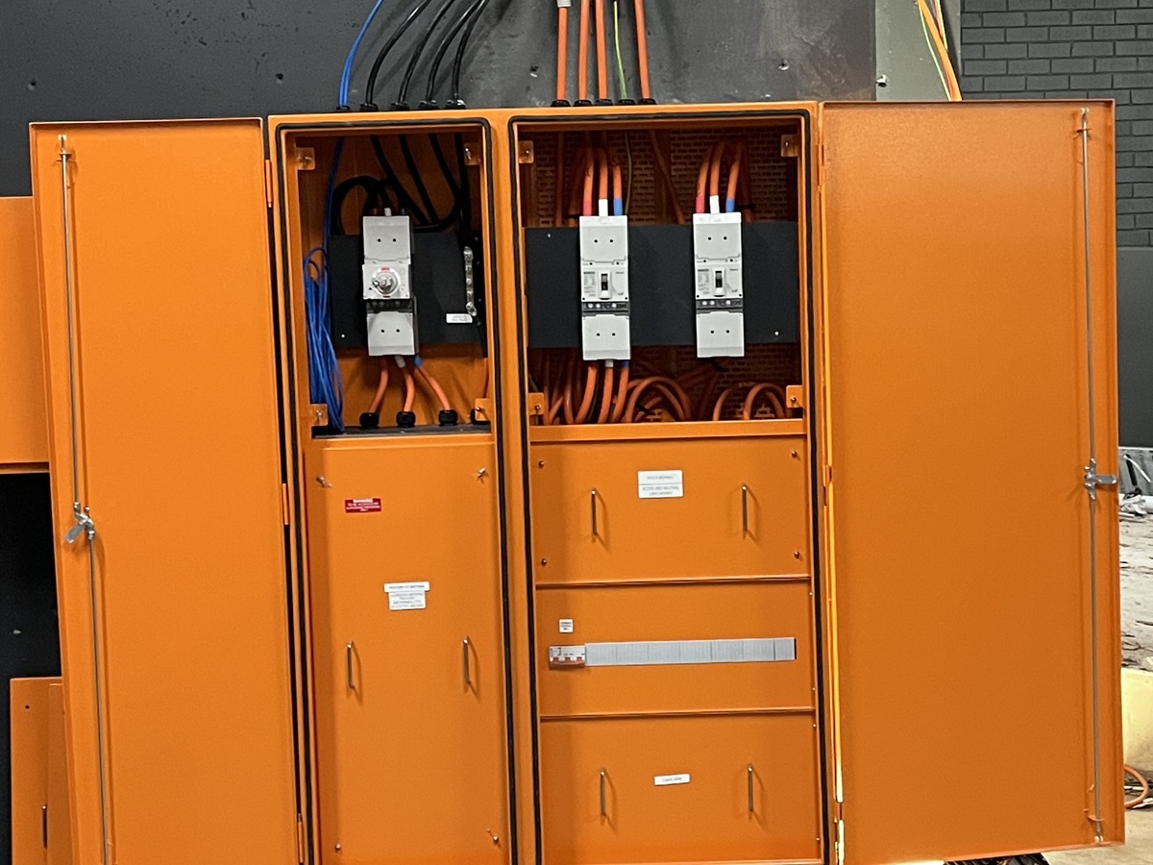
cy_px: 432
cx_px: 576
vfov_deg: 53.1
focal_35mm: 26
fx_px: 866
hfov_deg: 67.3
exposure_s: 1/50
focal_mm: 5.1
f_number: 1.6
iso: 500
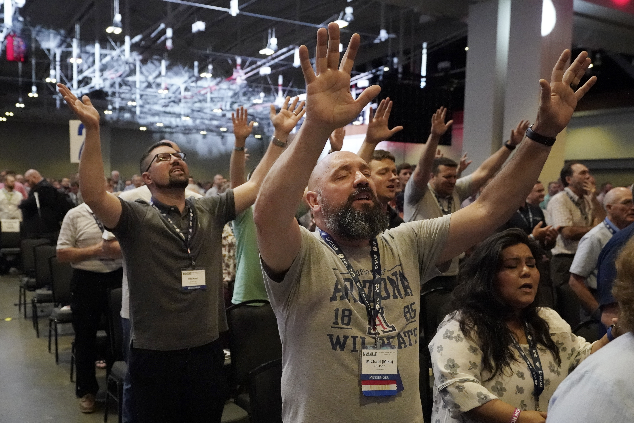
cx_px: 317
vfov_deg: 42.3
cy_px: 212
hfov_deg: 60.3
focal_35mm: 31
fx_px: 546
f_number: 4.5
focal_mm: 31
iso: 16000
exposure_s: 1/640
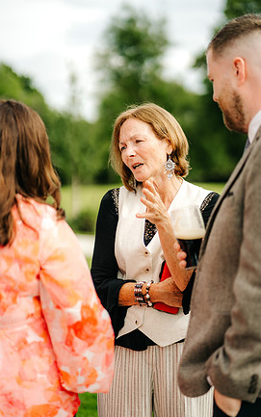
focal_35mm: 90
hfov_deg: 14.5
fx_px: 1023
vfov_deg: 23.0
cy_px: 207
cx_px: 144
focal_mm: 85
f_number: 2
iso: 100
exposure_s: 1/3200
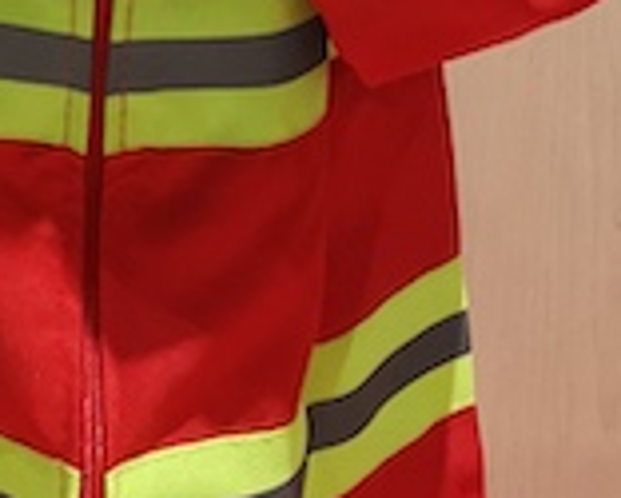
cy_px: -596
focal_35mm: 158
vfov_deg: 9.0
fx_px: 2906
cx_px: 96
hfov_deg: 12.1
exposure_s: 1/100
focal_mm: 4.75
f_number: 1.8
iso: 200
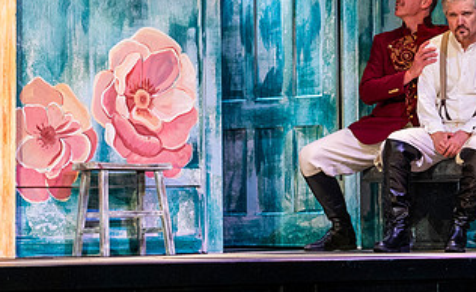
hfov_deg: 17.6
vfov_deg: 10.8
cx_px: 176
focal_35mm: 119
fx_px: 1536
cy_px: 81
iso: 1250
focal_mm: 40
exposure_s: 1/125
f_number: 4
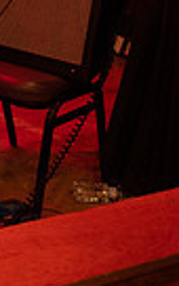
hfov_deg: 14.4
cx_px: -132
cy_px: -40
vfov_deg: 23.7
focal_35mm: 81
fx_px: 632
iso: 3200
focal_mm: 24
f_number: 2.8
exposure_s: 1/160
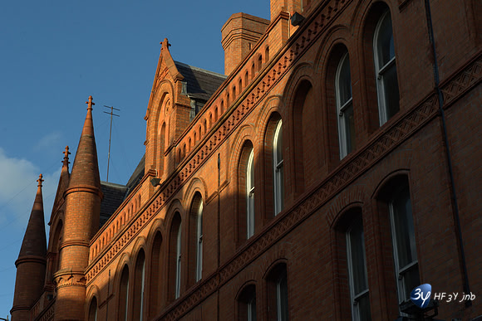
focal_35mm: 70
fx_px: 937
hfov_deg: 28.8
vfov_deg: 19.5
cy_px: 160
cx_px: 241
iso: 800
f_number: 9
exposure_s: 1/320
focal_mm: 70
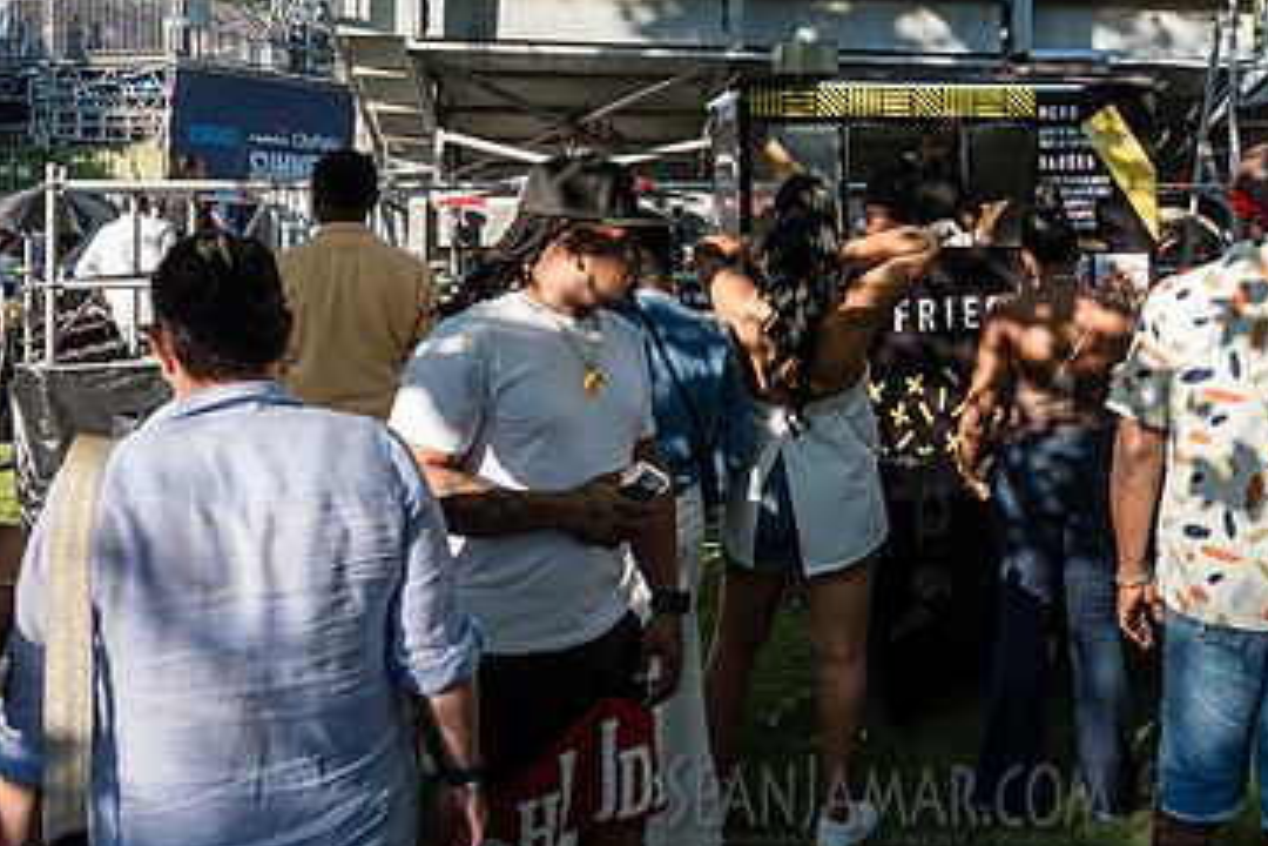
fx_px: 1374
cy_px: 196
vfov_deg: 33.4
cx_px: 930
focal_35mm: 39
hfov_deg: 47.9
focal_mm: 24
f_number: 4.5
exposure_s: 1/800
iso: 400
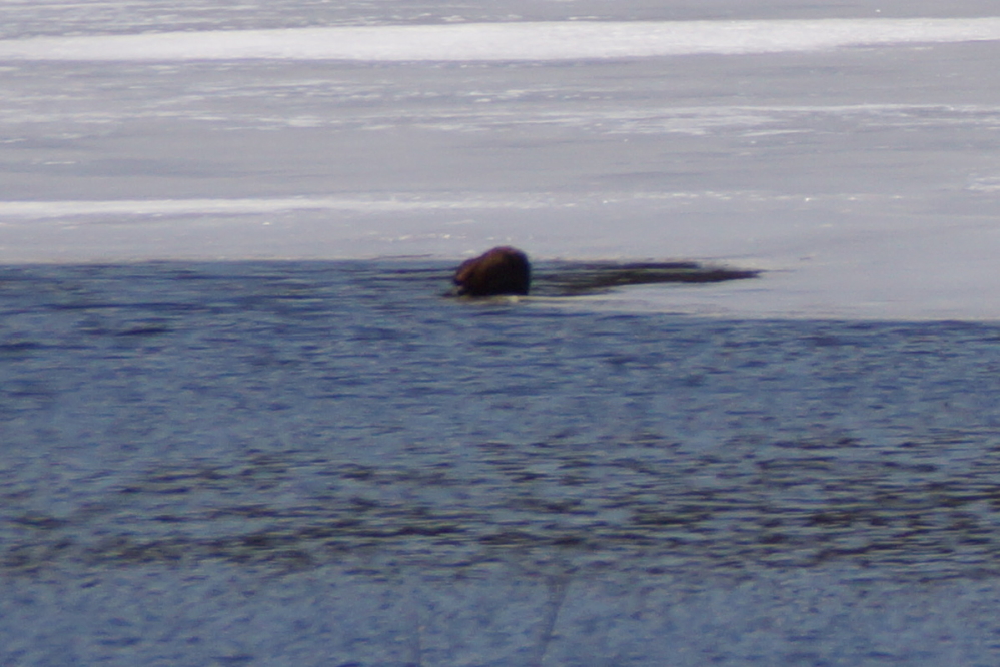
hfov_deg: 5.5
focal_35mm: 375
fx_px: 10416
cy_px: 334
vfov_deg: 3.7
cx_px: 500
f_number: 6.3
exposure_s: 1/400
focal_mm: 250
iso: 160
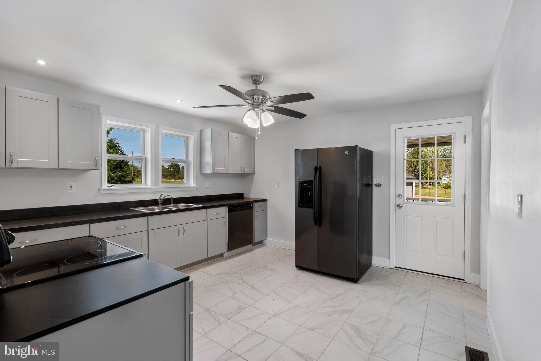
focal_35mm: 16
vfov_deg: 73.7
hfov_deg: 96.8
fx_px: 240
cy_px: 180
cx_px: 270
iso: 640
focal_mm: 16
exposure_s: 1/2.5
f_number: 8
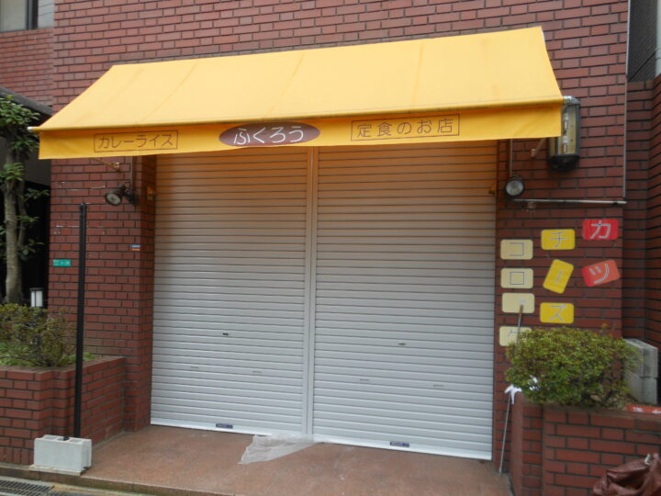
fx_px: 477
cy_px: 248
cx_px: 330
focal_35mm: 25
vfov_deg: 54.9
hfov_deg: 69.4
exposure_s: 1/80
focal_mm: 4.5
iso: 80
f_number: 3.2
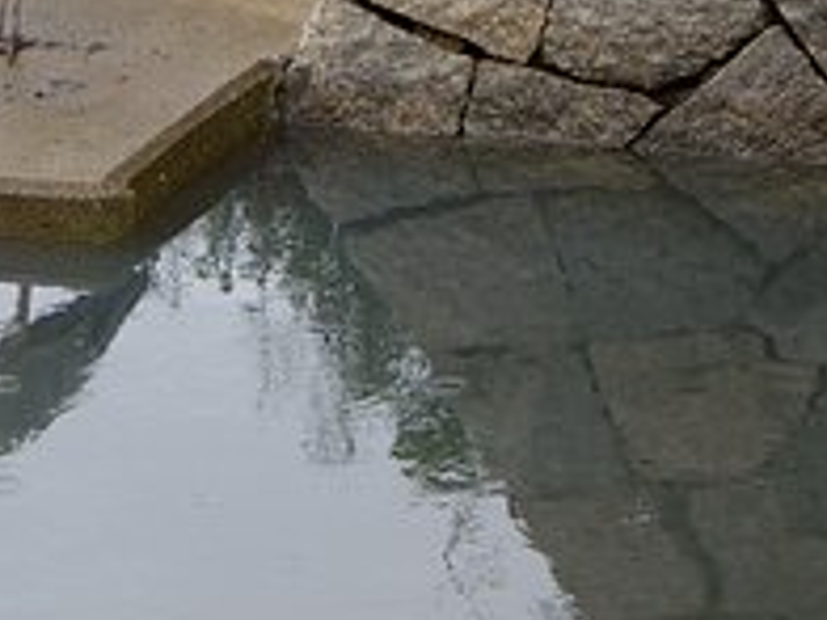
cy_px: -148
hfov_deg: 6.7
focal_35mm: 295
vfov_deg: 5.0
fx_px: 7048
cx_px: -13
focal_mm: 23.7
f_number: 5.4
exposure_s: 1/160
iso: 100
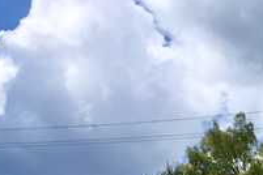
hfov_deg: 19.3
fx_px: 701
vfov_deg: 13.2
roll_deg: -1.0
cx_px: 361
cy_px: 289
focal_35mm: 96
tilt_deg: +8.9
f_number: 2.2
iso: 25
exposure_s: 1/2653
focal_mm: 4.15
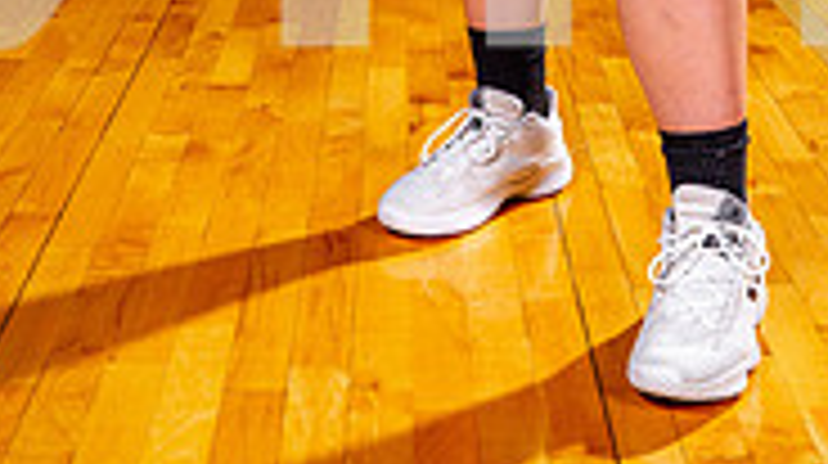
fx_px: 1579
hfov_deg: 29.4
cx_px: 443
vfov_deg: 14.4
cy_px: -410
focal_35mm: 72
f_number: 8
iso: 100
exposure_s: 1/125
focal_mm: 28
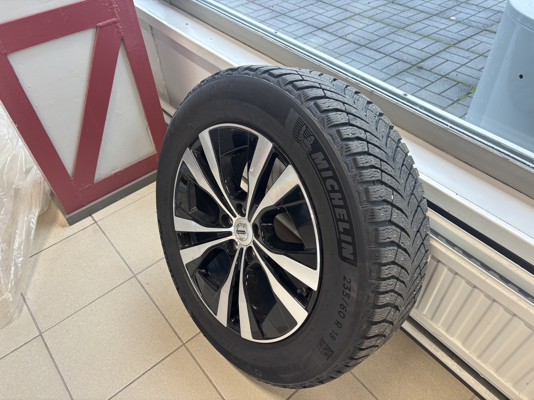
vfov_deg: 53.1
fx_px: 401
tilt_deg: -46.5
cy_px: 200
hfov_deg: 67.3
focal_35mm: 26
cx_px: 267
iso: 100
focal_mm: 5.96
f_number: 1.6
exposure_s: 1/50
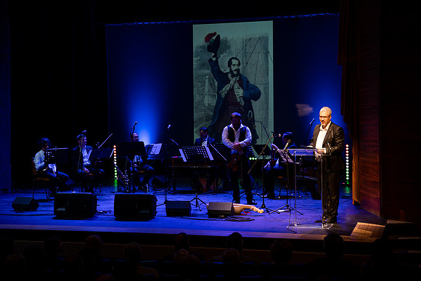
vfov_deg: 21.4
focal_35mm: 63
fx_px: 743
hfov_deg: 31.6
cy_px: 135
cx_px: 202
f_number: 2.8
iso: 1000
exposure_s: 1/160
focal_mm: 61
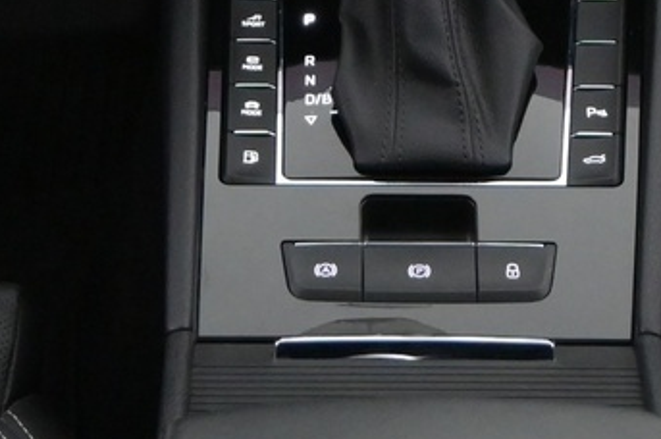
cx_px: 409
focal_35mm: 156
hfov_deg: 13.2
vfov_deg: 8.6
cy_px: -250
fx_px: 2862
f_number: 4
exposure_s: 1/40
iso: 2800
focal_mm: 22
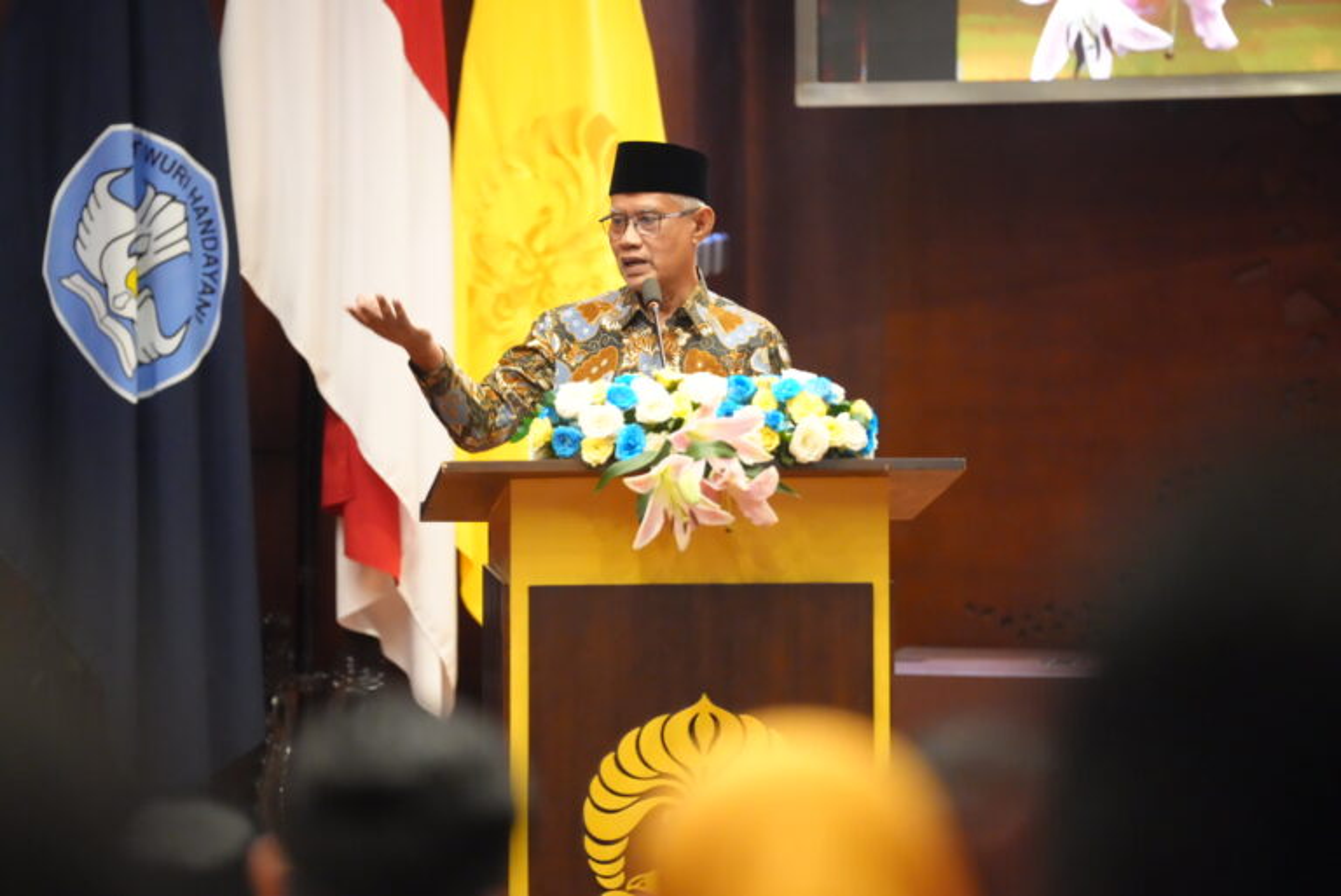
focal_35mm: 200
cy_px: 448
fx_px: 7454
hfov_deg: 10.3
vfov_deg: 6.9
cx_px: 670
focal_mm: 200
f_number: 2.8
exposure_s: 1/100
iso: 12800
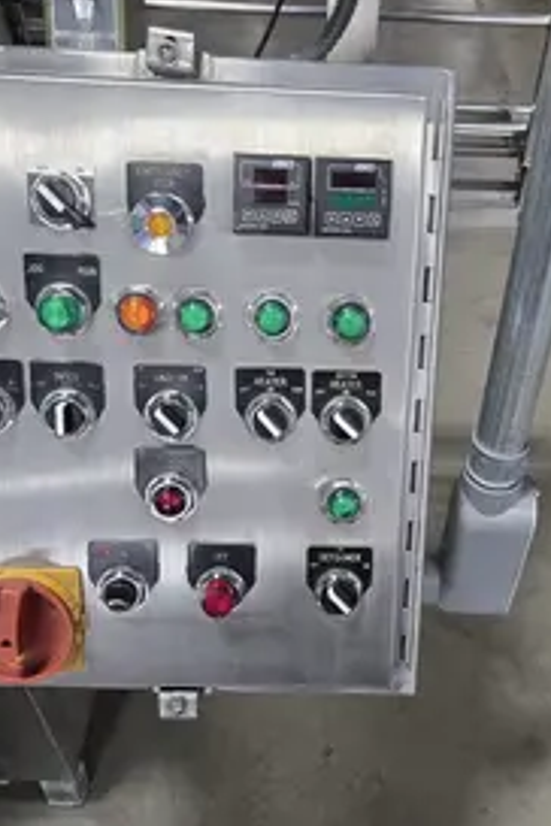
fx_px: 803
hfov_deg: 37.7
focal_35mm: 35
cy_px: 436
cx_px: 327
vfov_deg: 54.4
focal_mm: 5.4
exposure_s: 1/120
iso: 200
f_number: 1.8
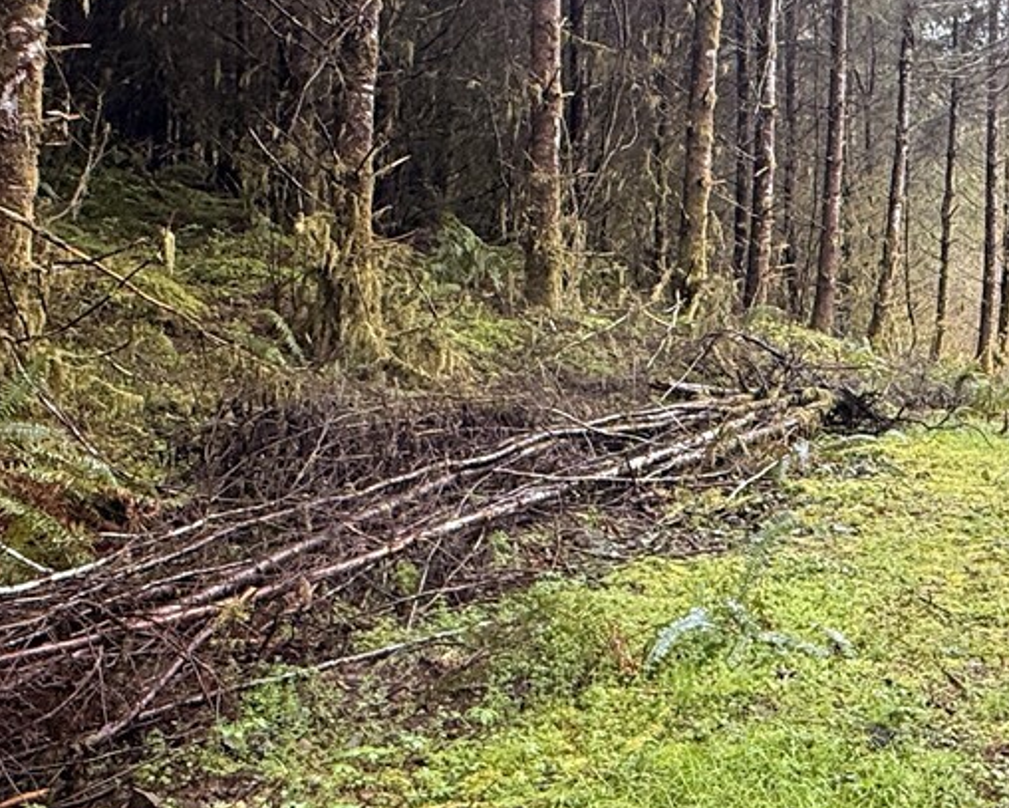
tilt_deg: -1.3
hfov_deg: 40.6
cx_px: 842
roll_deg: +2.3
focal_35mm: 43
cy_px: 373
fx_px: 1285
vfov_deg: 34.9
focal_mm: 2.22
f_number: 2.2
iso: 125
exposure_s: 1/99
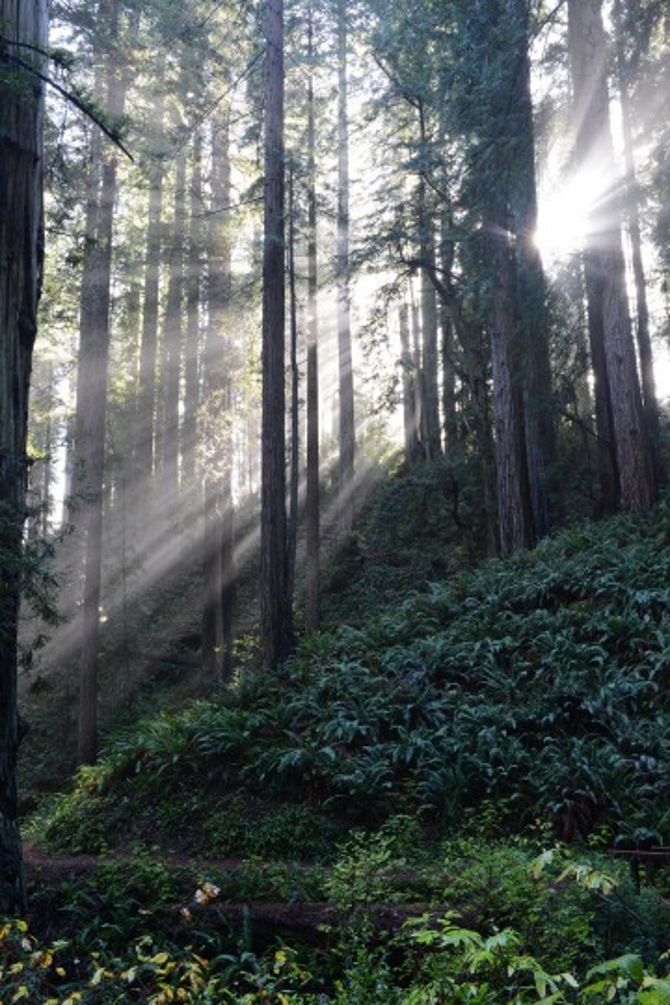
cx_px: 335
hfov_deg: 35.1
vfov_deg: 50.7
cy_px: 502
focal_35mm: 38
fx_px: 1061
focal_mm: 38
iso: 250
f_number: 16
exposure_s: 1/1.6
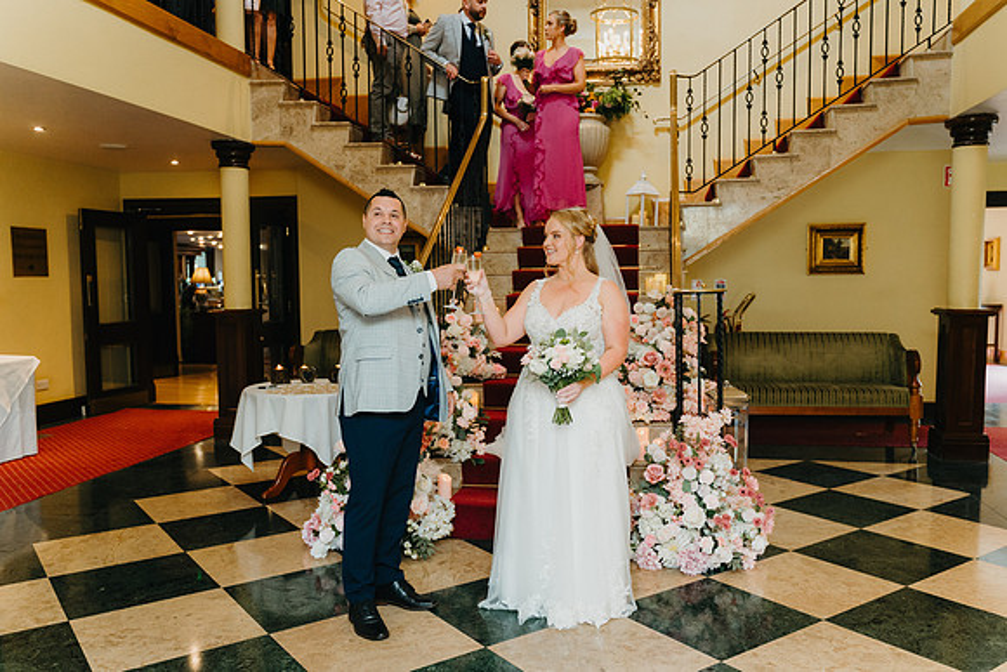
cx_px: 529
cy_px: 351
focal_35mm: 30
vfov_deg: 44.3
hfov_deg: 62.7
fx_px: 826
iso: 1250
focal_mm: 28
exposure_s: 1/160
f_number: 2.8
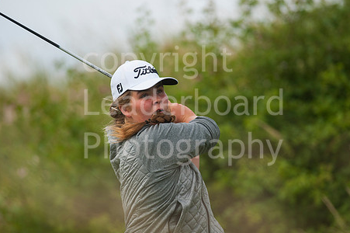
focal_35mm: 386
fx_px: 3750
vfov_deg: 3.6
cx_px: 185
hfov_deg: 5.3
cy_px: 110
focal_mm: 300
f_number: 4.5
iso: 640
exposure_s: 1/4000
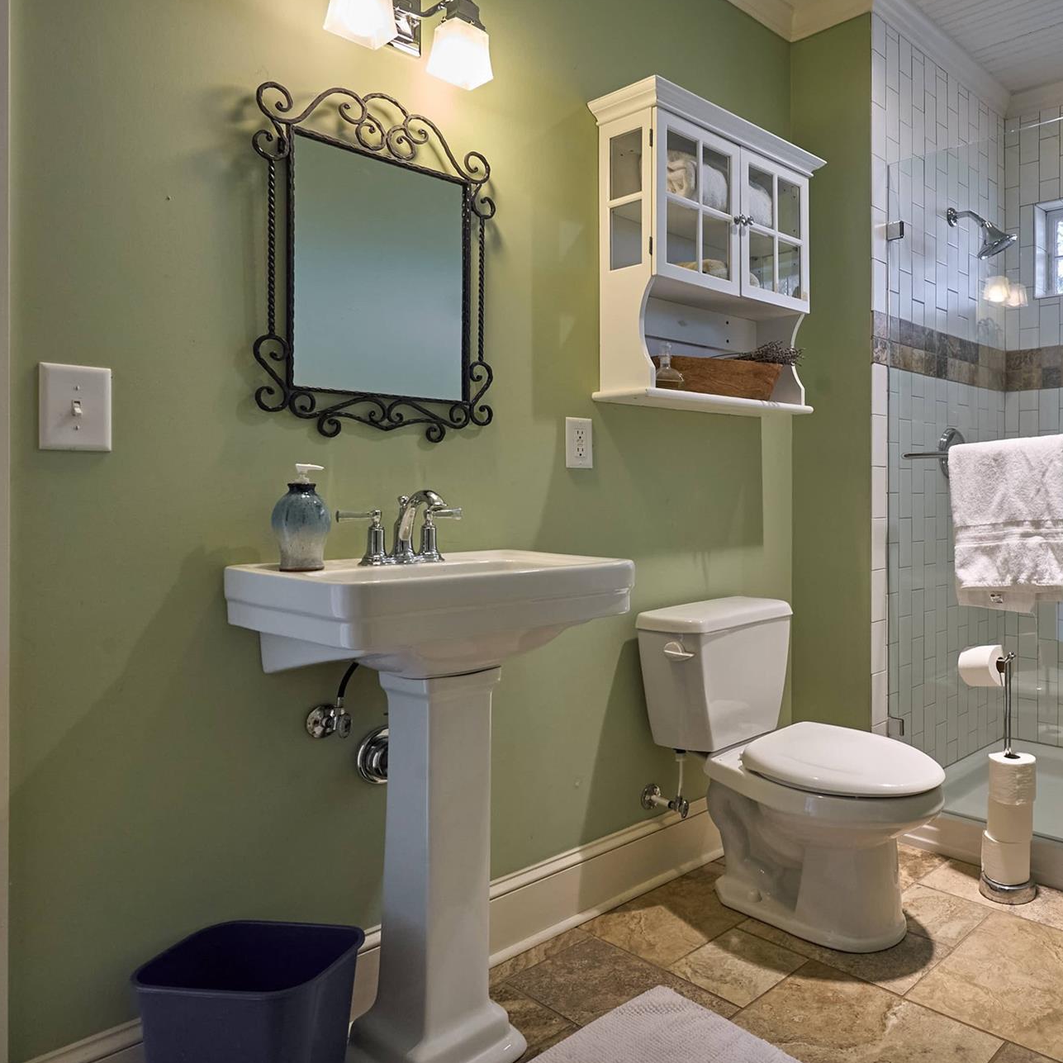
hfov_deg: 63.1
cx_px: 804
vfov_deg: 67.3
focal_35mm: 23
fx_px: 799
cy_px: 528
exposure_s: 1/50
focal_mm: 17
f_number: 8
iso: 800
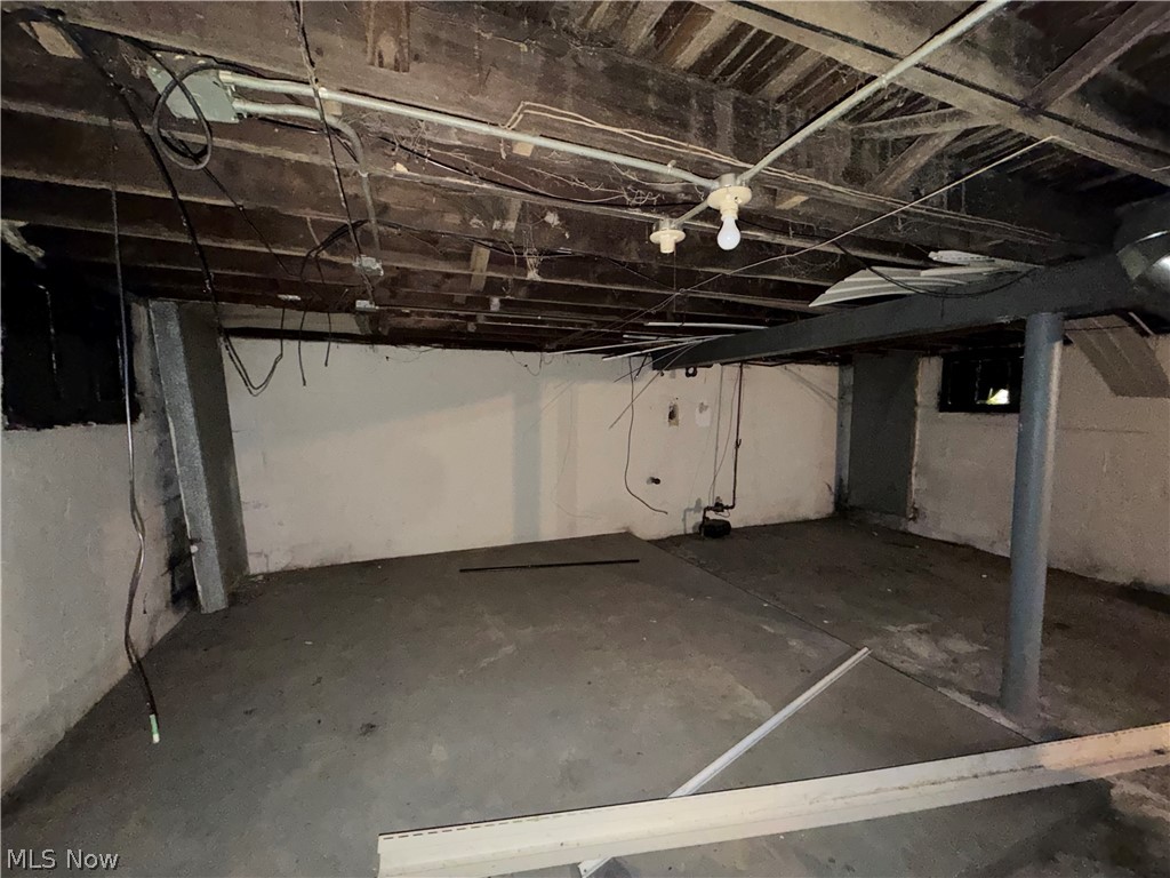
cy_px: 439
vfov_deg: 85.7
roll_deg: +0.9
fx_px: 473
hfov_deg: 102.1
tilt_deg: -3.5
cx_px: 585
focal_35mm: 14
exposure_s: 1/16
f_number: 2.2
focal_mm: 2.22
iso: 800
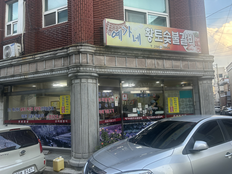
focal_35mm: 26
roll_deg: +2.8
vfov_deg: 53.1
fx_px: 174
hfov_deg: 67.3
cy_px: 87
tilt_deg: +6.1
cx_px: 116
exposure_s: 1/254
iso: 40
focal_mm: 5.7
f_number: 1.5
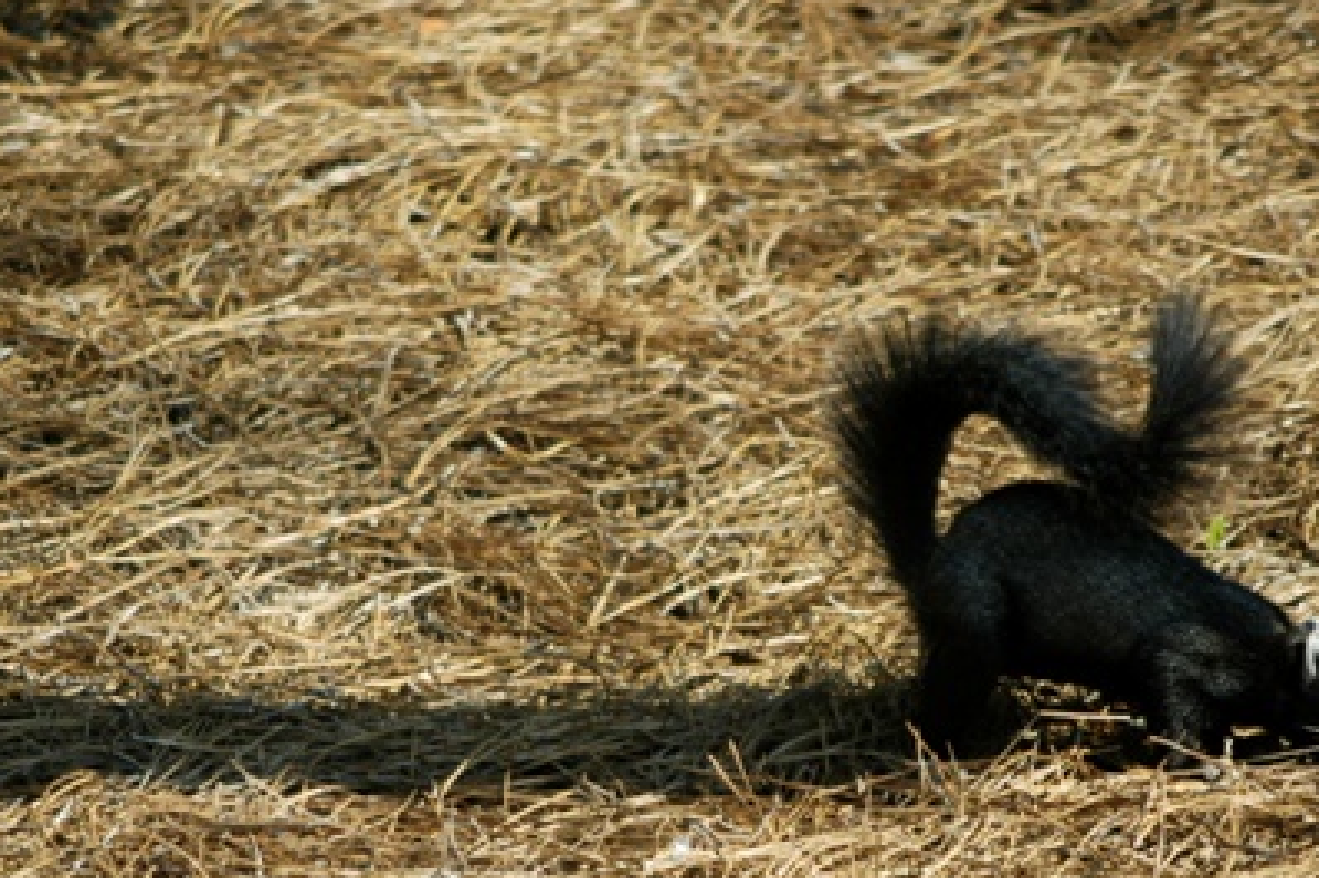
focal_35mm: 506
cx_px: 636
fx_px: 18531
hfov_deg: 4.1
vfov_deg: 2.7
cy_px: 659
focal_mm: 210
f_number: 5.6
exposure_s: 1/350
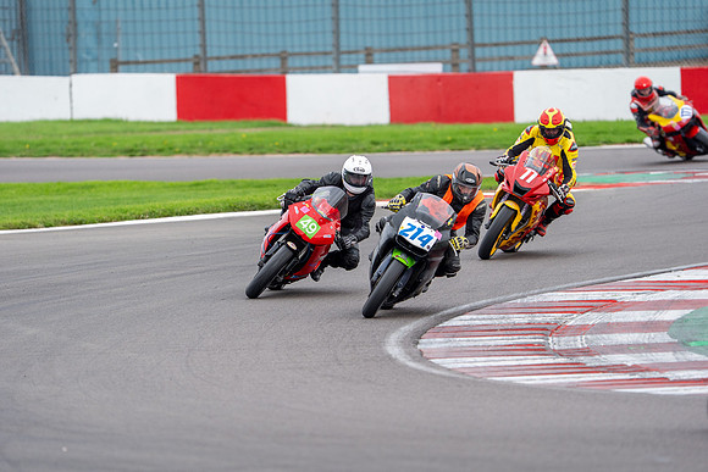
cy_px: 236
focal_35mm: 400
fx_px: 7876
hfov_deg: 5.1
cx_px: 354
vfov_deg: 3.4
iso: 500
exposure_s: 1/320
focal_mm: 400
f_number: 5
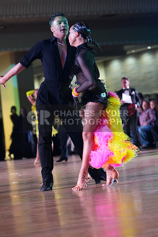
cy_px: 118
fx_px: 1112
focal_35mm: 169
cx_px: 79
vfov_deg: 12.2
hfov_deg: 8.1
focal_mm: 169
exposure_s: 1/400
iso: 10000
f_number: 5
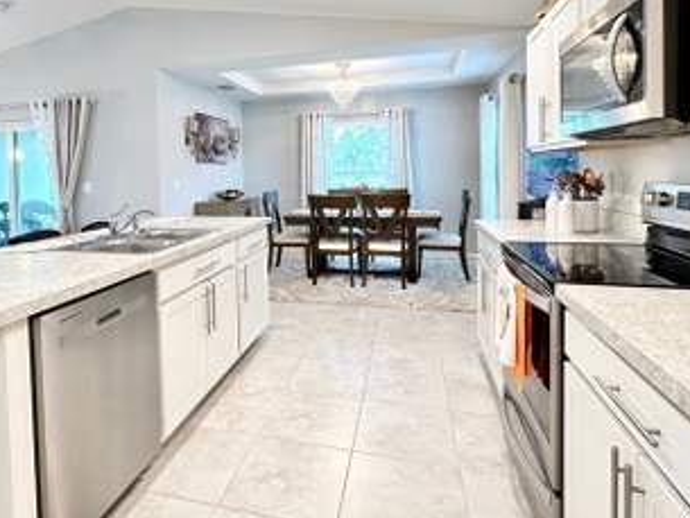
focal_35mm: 22
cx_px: 281
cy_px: 185
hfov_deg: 75.6
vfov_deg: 60.1
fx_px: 439
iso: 400
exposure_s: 1/60
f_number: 2.2
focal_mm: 2.22
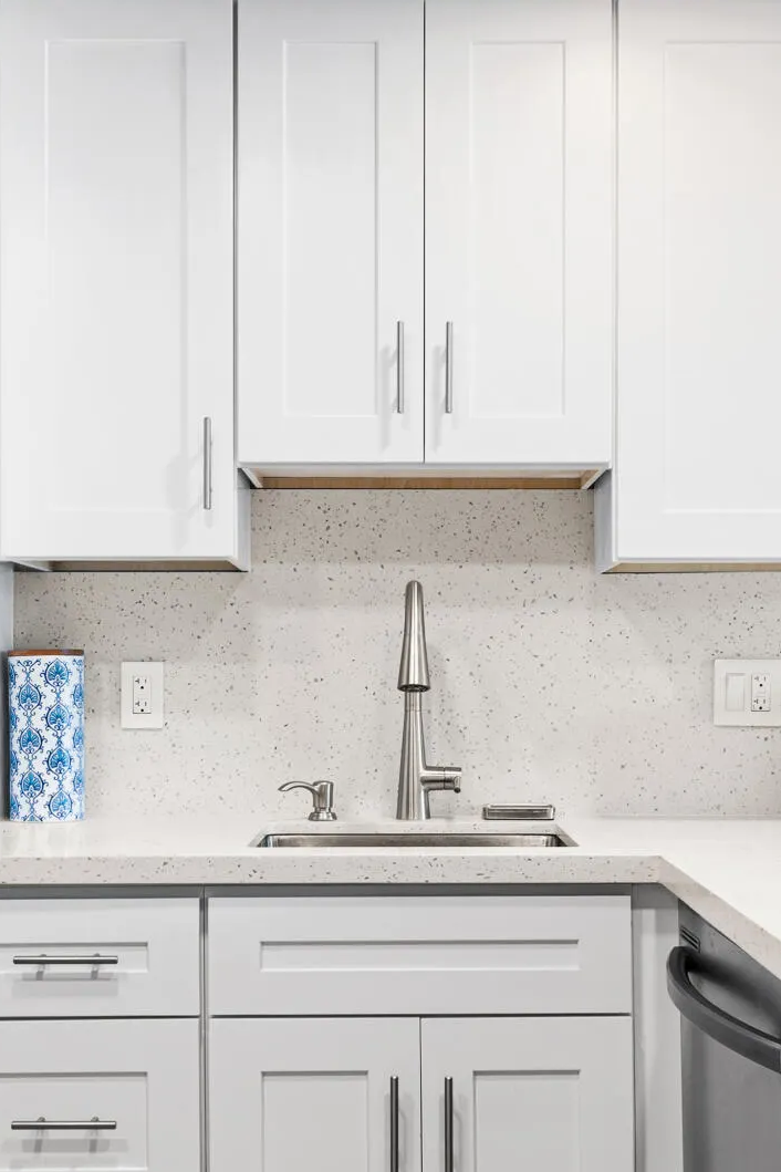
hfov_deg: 26.5
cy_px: 672
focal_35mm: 51
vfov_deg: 38.8
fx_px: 1659
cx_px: 405
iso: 125
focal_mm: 18
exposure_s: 1/1.25
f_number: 9
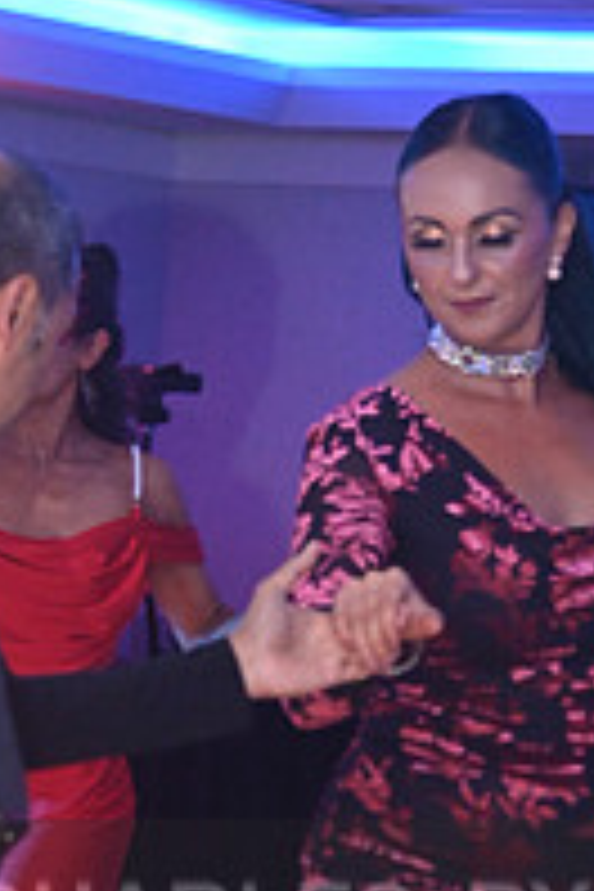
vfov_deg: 10.5
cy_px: 972
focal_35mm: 193
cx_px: 241
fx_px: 4776
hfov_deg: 7.1
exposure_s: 1/200
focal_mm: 66
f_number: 5
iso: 5000
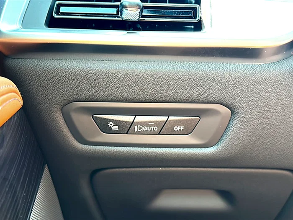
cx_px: 146
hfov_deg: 58.4
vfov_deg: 45.4
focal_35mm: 31
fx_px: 262
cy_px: 110
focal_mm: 6.86
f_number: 1.78
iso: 125
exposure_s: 1/129
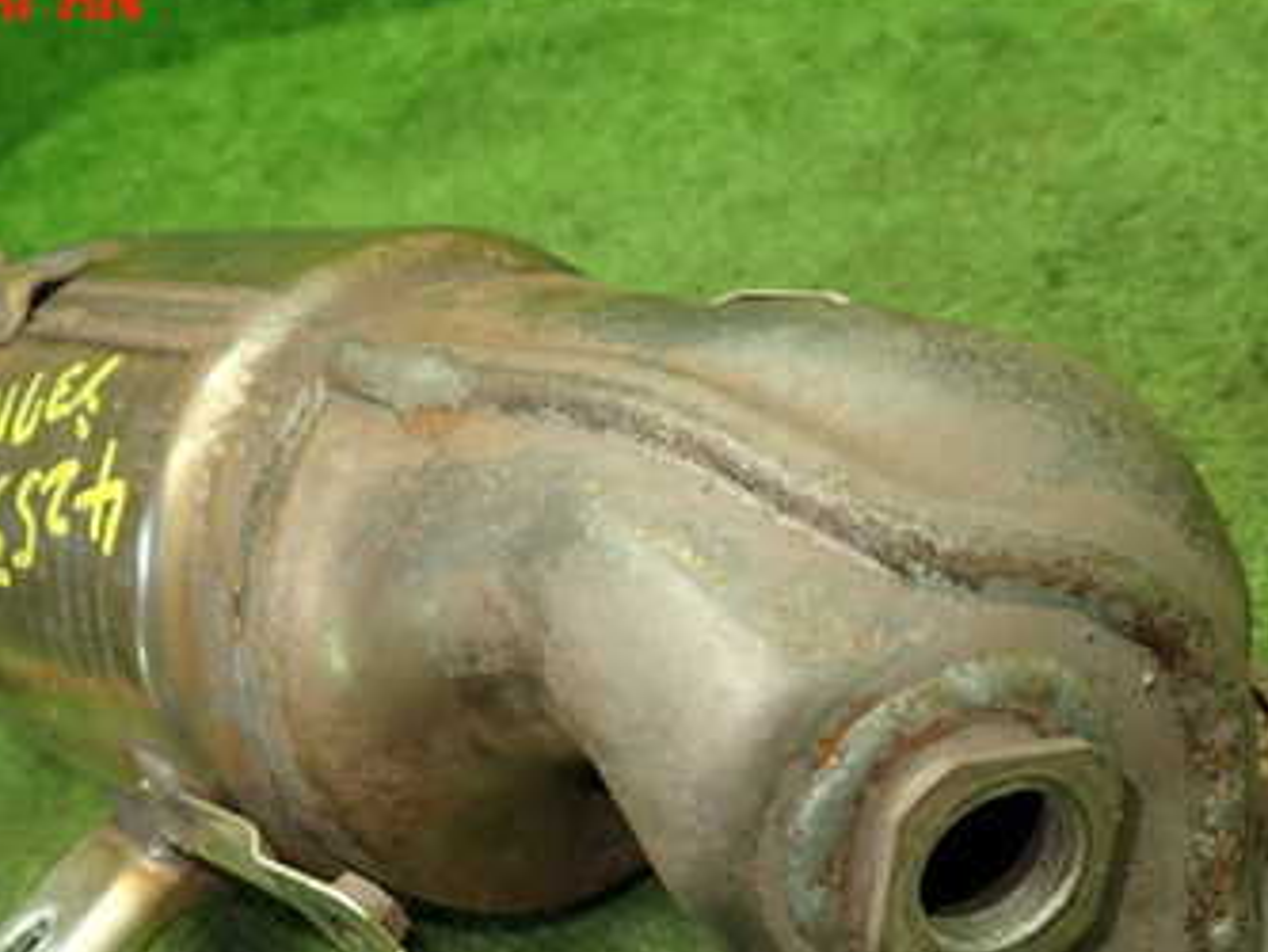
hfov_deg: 42.0
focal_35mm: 45
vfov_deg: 31.1
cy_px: 803
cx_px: 590
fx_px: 1649
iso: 200
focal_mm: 4.5
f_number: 2
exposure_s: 1/30
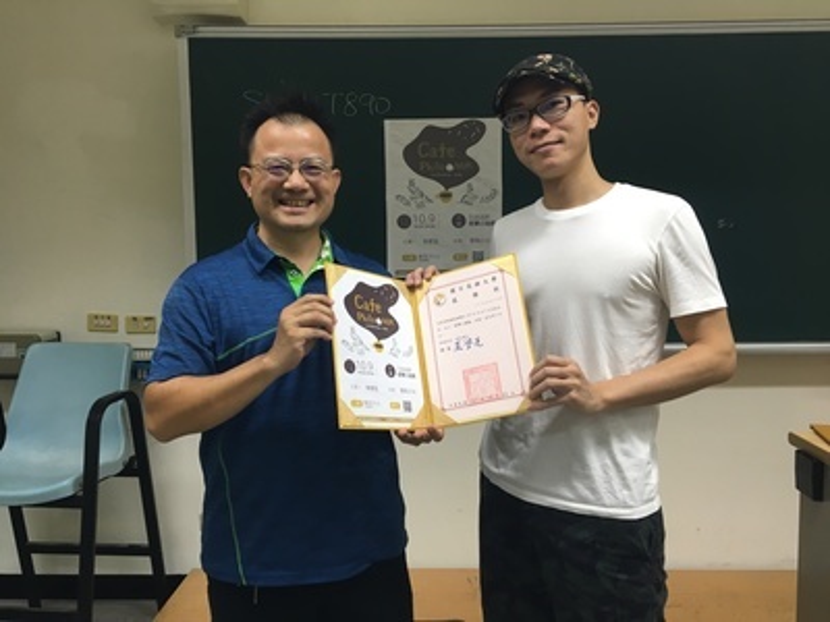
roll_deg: +0.9
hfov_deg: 61.7
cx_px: 415
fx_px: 695
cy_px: 311
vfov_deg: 48.2
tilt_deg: -4.2
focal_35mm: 29
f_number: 2.2
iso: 64
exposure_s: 1/30
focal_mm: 4.15
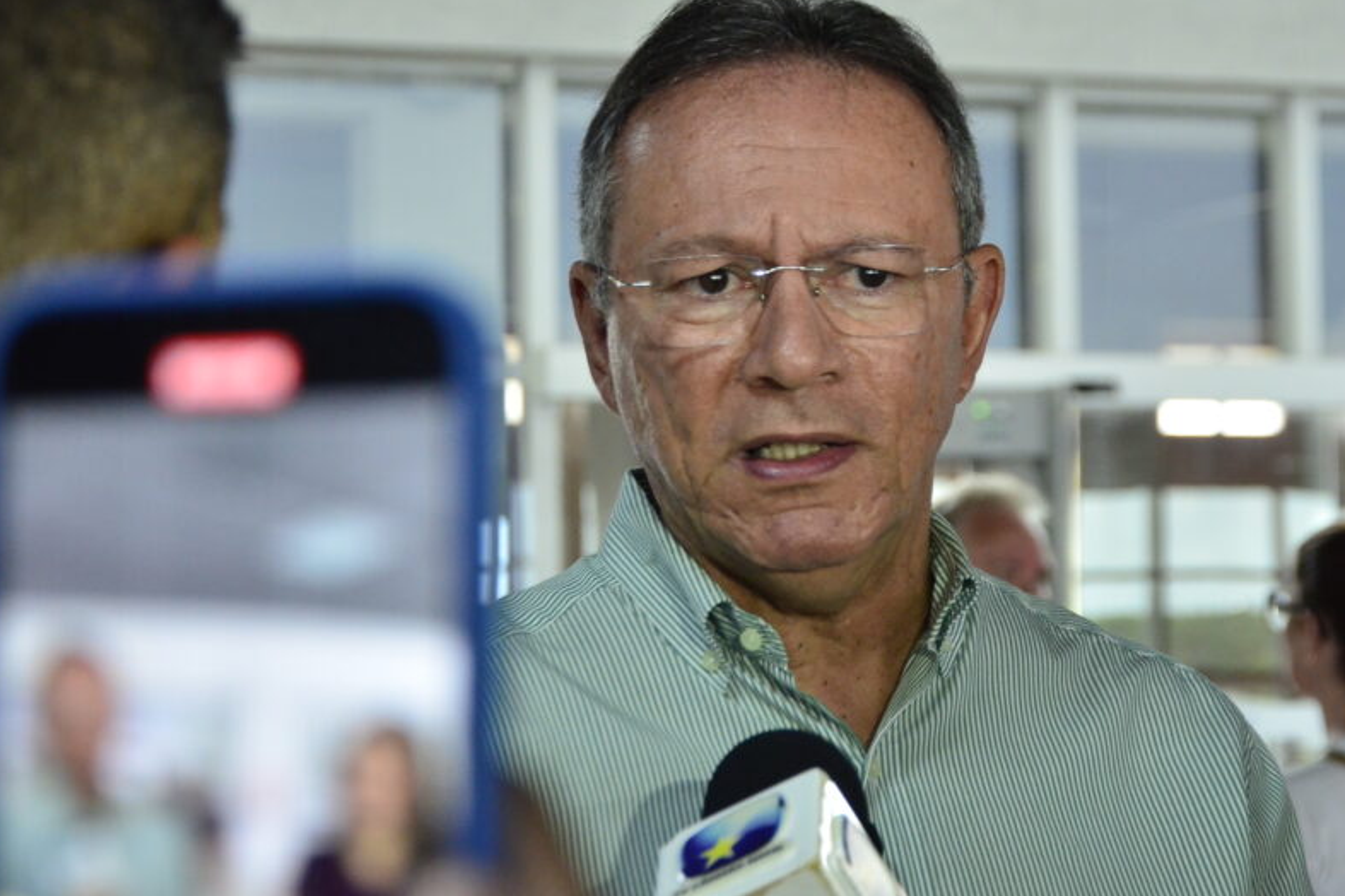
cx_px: 800
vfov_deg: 12.1
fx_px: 4220
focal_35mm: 113
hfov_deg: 18.1
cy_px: 409
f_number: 6.3
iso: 2000
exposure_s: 1/125
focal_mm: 58
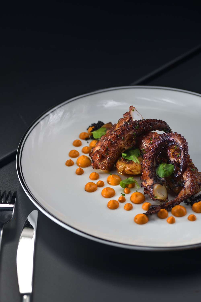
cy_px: 151
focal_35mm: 90
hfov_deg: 15.2
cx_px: 100
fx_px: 754
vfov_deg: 22.6
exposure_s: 1/160
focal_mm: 90
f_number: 7.1
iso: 200
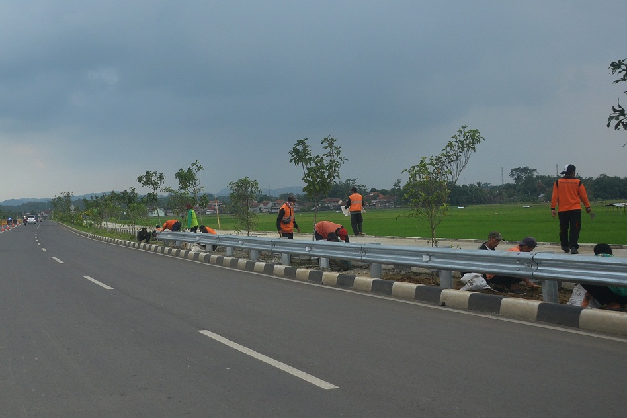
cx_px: 314
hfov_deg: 67.4
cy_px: 209
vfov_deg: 47.9
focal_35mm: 27
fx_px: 470
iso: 500
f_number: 5
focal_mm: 18
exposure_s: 1/1000
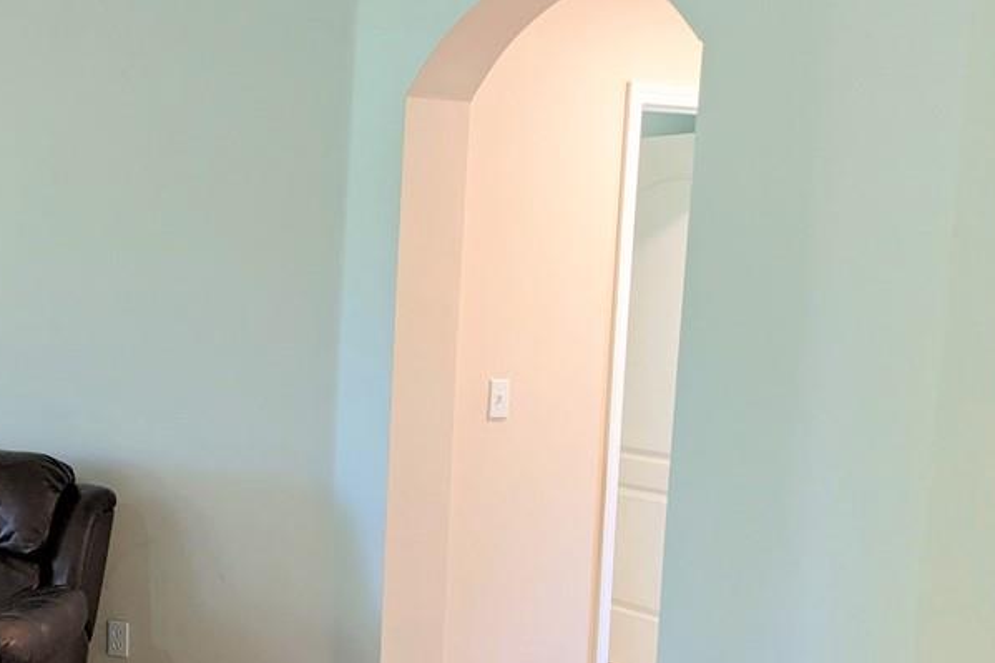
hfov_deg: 39.1
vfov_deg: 28.0
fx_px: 1326
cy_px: 397
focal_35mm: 48
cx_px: 161
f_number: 1.73
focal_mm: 4.38
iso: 306
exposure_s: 1/120
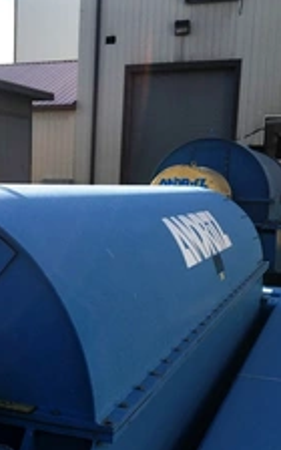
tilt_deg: -6.9
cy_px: 281
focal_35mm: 55
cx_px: 28
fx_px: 674
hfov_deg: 23.0
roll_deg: -0.5
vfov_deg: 36.7
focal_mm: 4.15
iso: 25
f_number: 2.2
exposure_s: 1/986
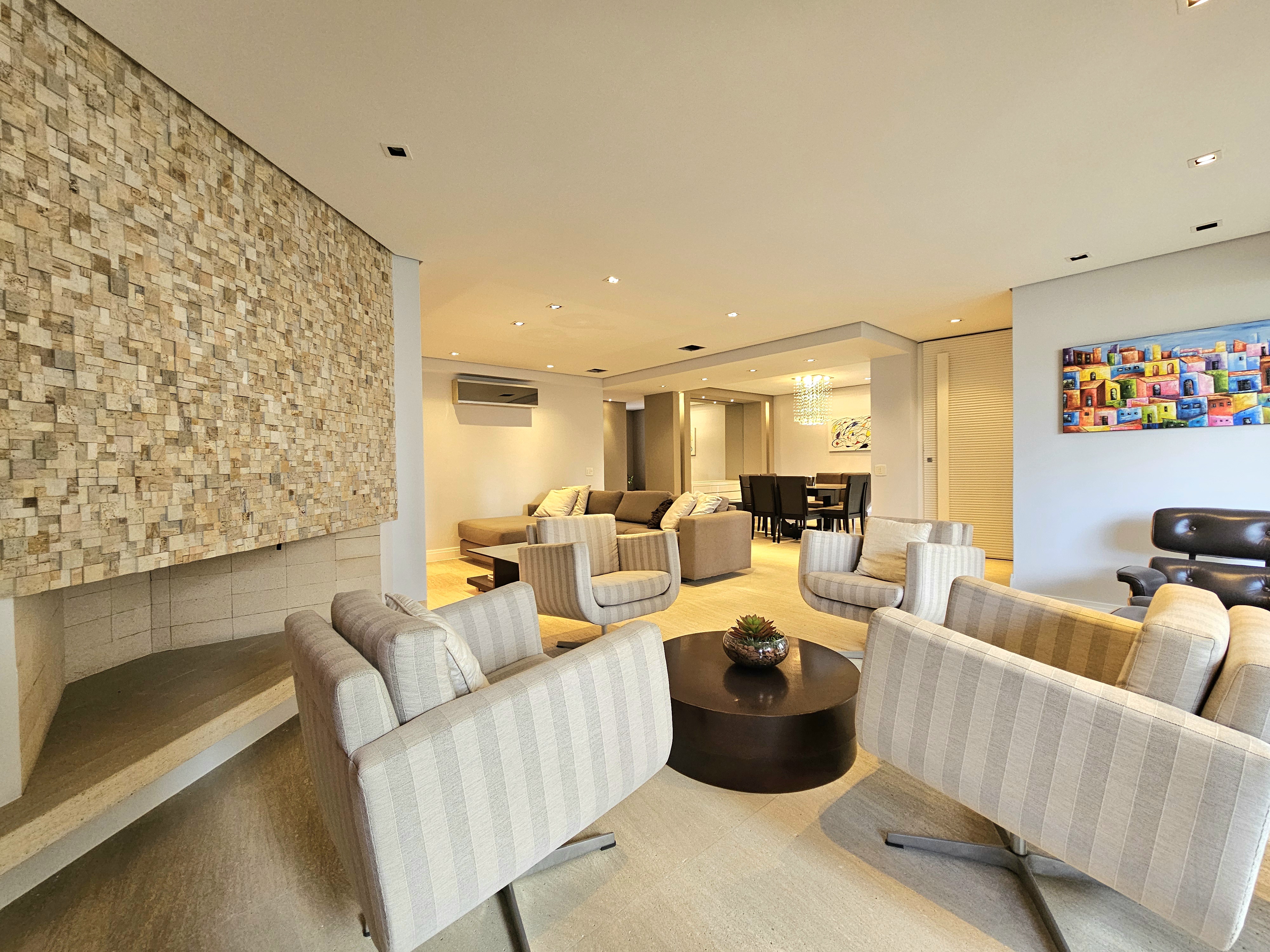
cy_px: 476
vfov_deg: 89.9
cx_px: 635
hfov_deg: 106.2
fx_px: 477
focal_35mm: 13
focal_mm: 2.2
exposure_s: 1/60.2
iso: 250
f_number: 2.2
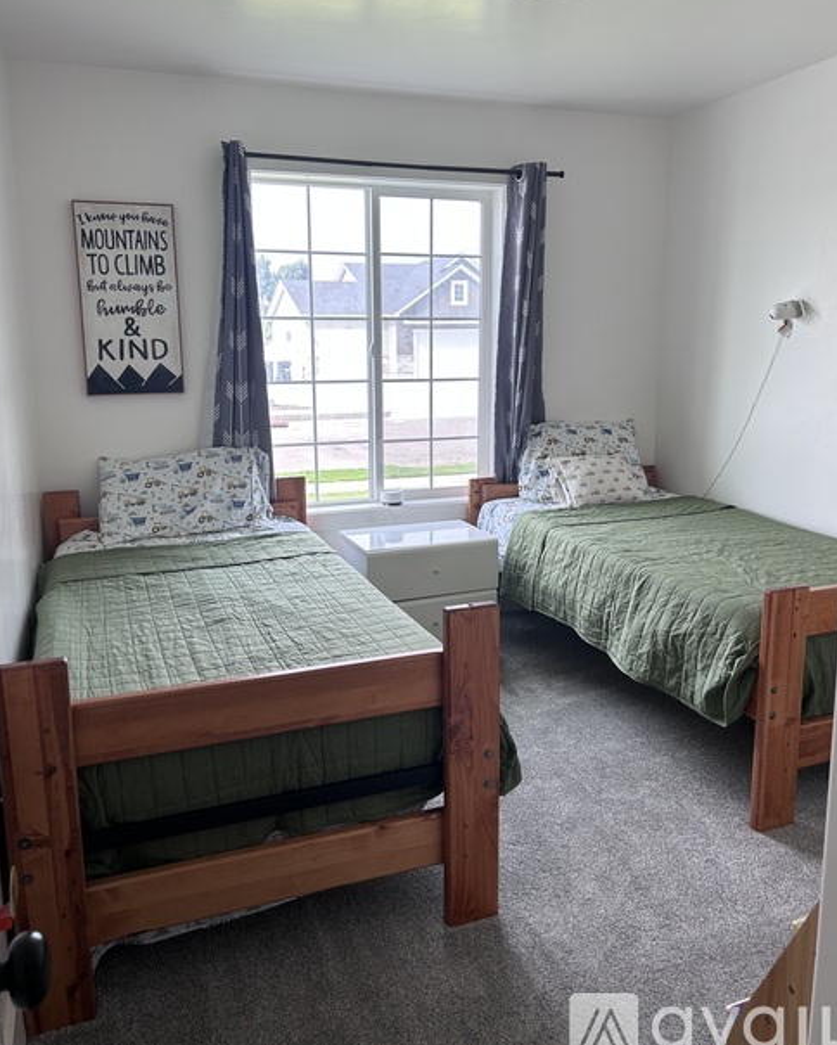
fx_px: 866
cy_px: 485
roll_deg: +1.3
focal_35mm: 28
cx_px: 417
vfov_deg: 62.1
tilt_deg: -11.6
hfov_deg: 51.6
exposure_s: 1/188
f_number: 1.5
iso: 40
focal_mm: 5.7
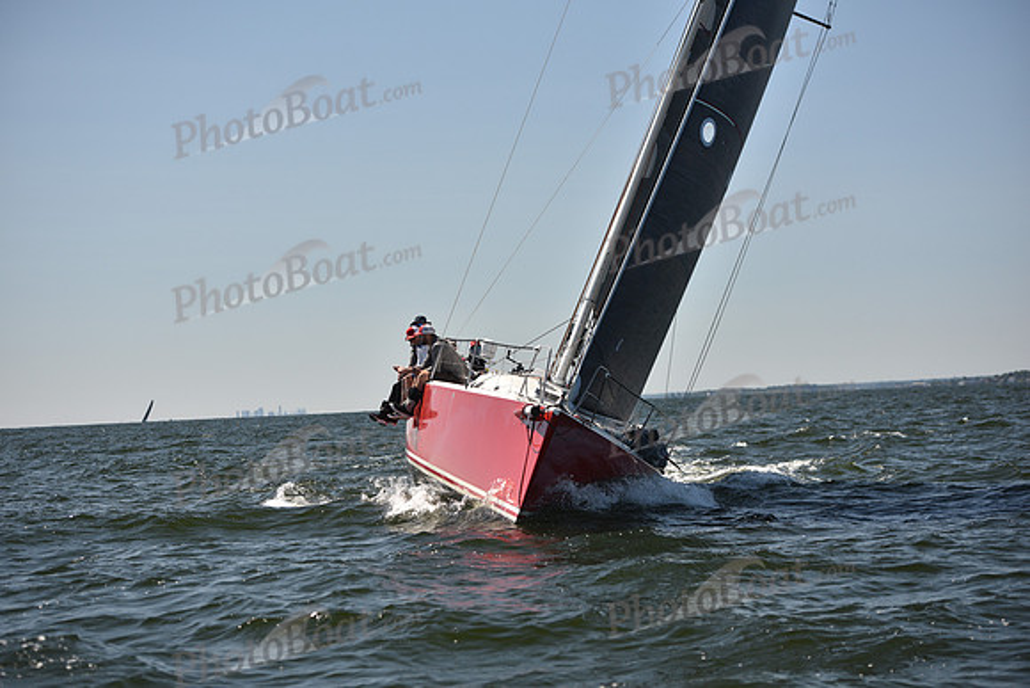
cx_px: 515
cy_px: 344
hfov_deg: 22.6
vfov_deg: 15.2
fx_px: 2575
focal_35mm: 90
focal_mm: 90
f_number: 3.5
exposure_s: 1/1600
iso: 250
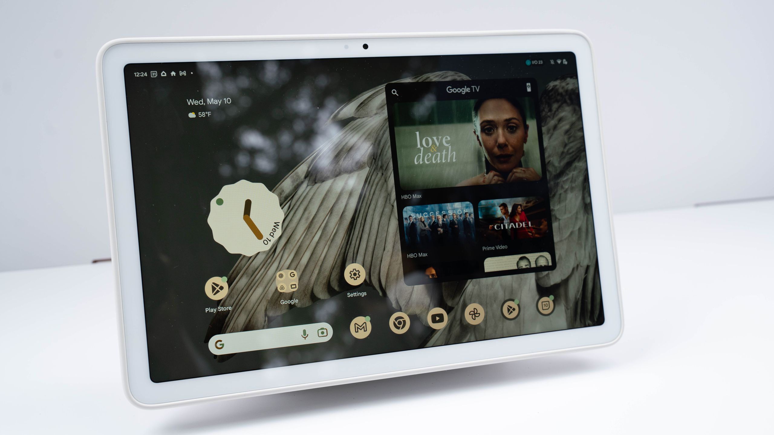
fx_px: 903
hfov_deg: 46.4
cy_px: 218
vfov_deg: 27.1
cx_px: 387
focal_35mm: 44
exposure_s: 1/60
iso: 200
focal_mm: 42
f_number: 6.3
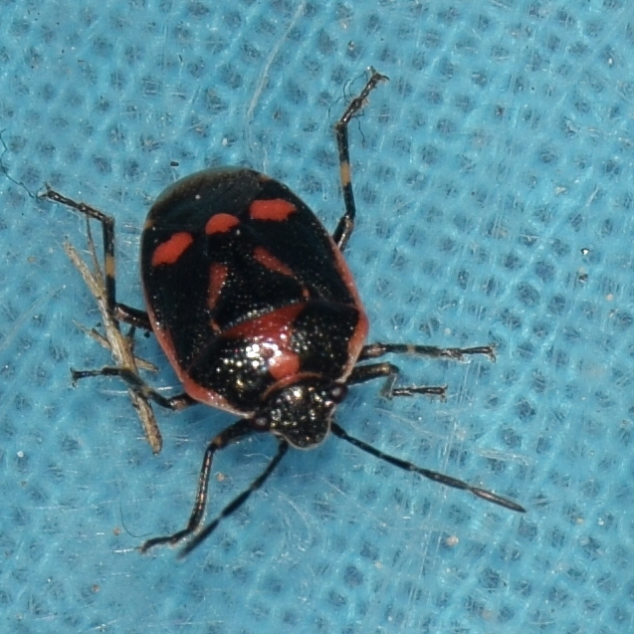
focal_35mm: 269
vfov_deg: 6.5
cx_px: 248
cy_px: 317
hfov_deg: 6.5
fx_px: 5574
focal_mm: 140
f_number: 13
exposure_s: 1/160
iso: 100
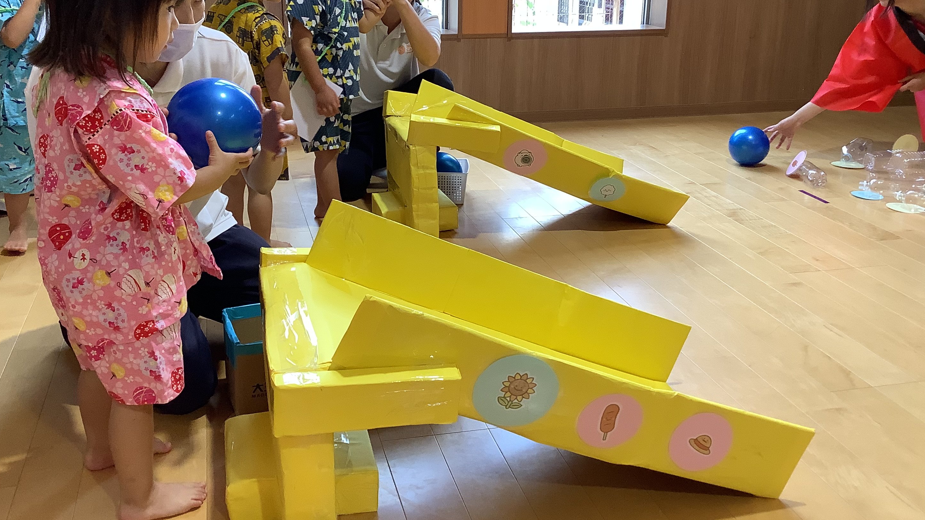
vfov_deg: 31.0
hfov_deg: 52.7
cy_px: 181
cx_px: 424
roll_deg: +0.1
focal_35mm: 38
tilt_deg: -16.2
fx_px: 932
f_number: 2.4
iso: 80
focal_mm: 3.3
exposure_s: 1/120
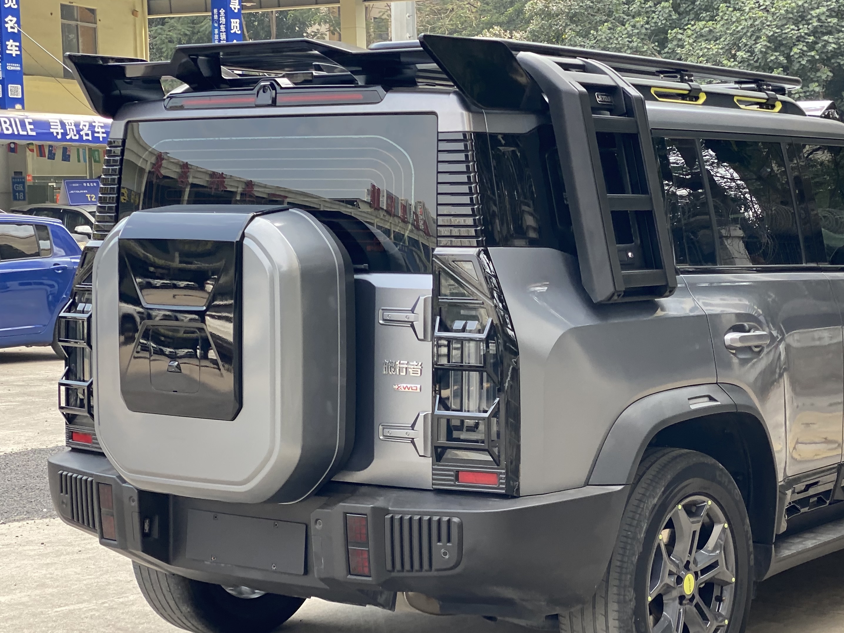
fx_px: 1780
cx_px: 550
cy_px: 361
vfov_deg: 20.2
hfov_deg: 26.6
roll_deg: -0.9
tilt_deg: -4.5
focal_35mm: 73
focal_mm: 6
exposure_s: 1/141
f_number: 2
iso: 20
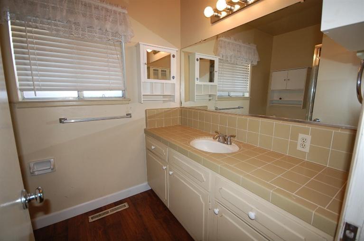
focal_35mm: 15
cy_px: 120
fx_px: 151
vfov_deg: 77.1
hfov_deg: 100.5
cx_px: 182
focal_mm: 10
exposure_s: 1/60
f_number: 4
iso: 400
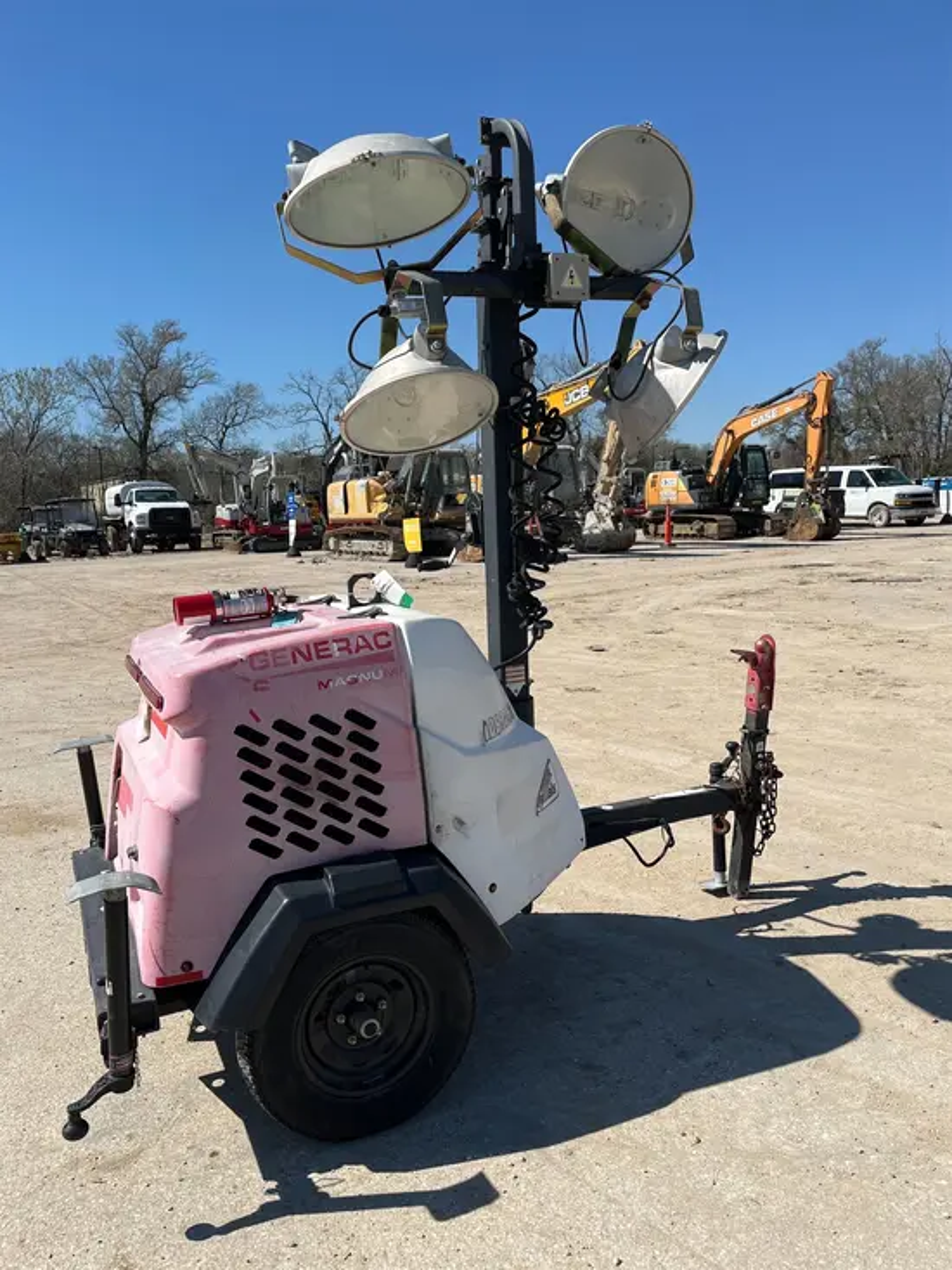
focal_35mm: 26
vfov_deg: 67.3
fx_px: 953
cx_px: 476
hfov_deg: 53.1
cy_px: 635
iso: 50
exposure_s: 1/4651
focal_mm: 5.1
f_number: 1.6
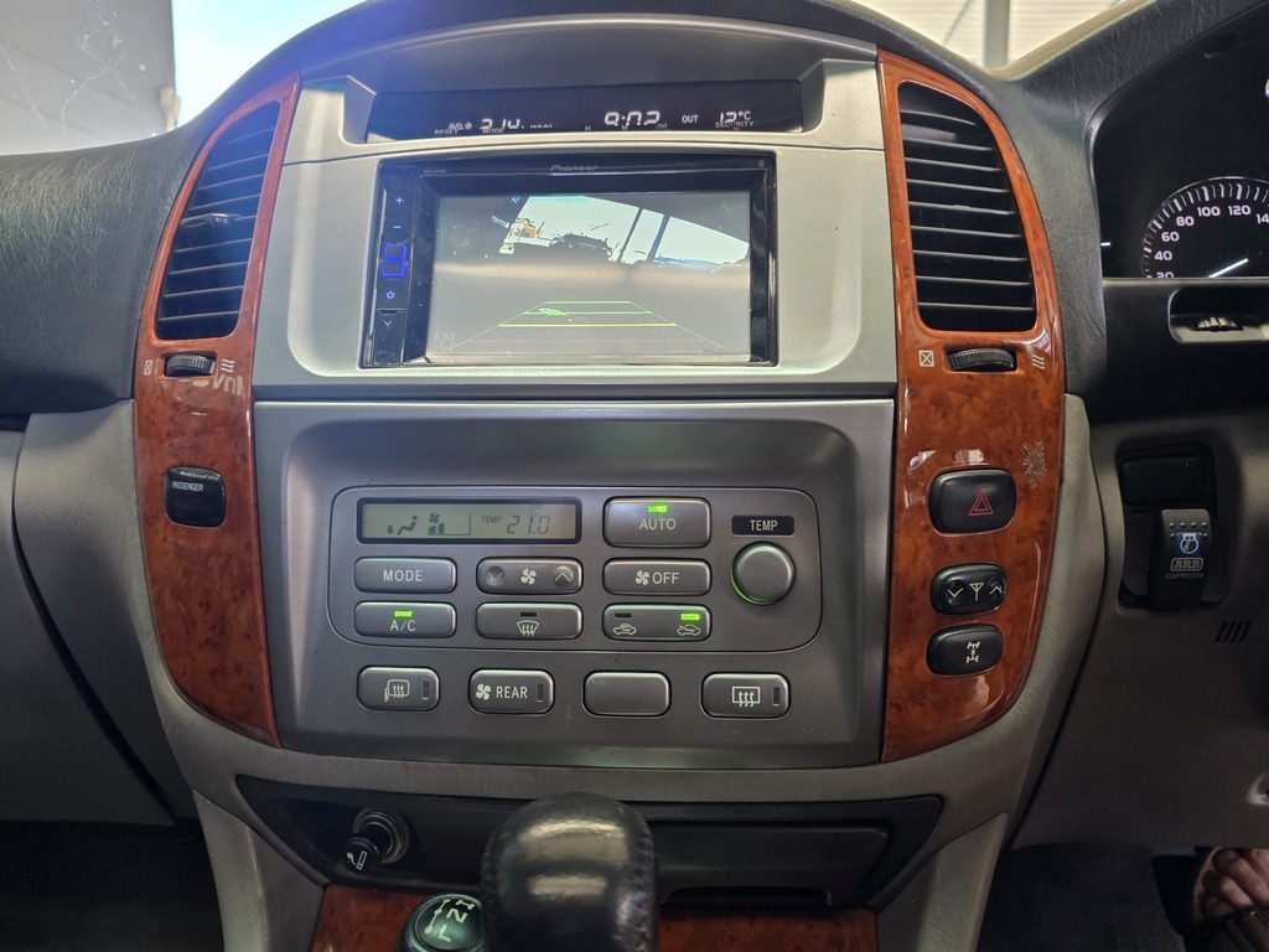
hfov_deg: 73.9
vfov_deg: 58.9
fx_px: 843
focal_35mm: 23
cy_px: 476
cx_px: 634
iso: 400
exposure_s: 1/100
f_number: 1.7
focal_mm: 6.25
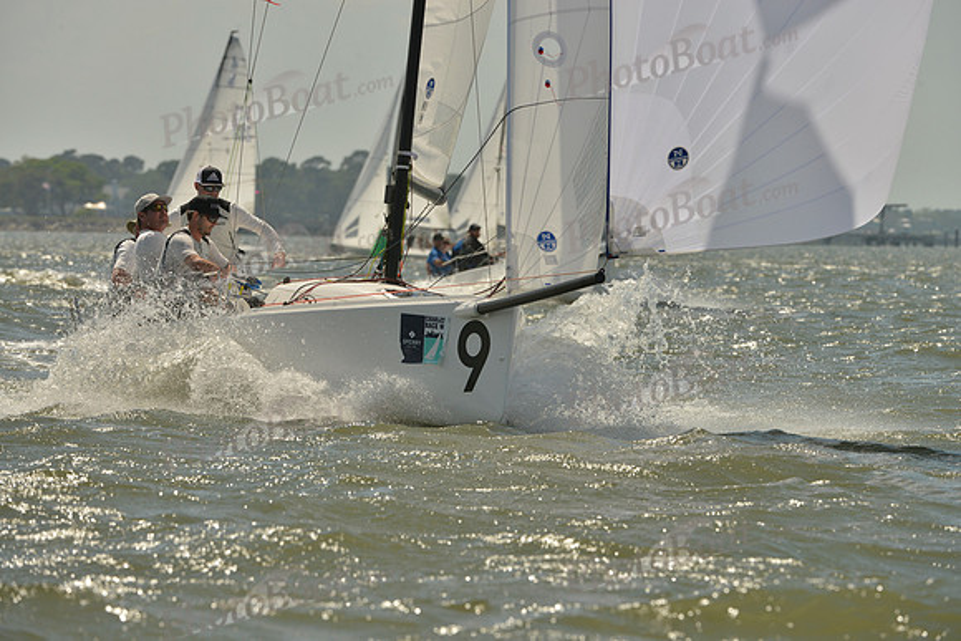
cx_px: 480
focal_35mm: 340
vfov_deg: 4.0
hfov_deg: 6.1
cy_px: 320
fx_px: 9078
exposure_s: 1/1250
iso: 280
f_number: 10
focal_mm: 340
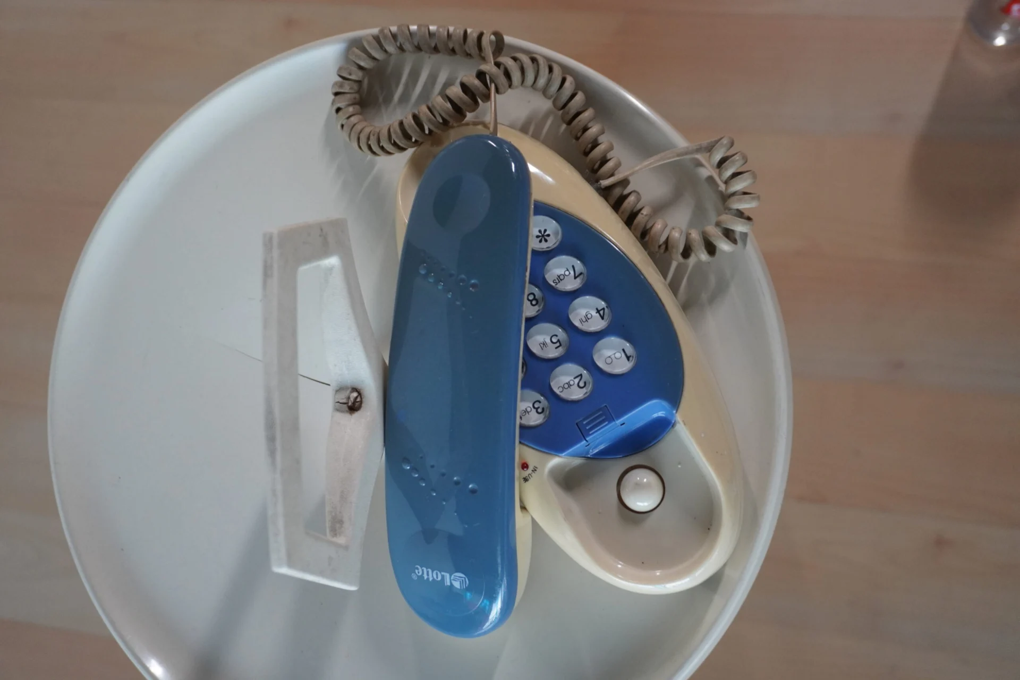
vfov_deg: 40.0
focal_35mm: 33
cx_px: 510
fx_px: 935
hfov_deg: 57.2
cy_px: 340
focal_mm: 22
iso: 1000
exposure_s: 1/160
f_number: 4
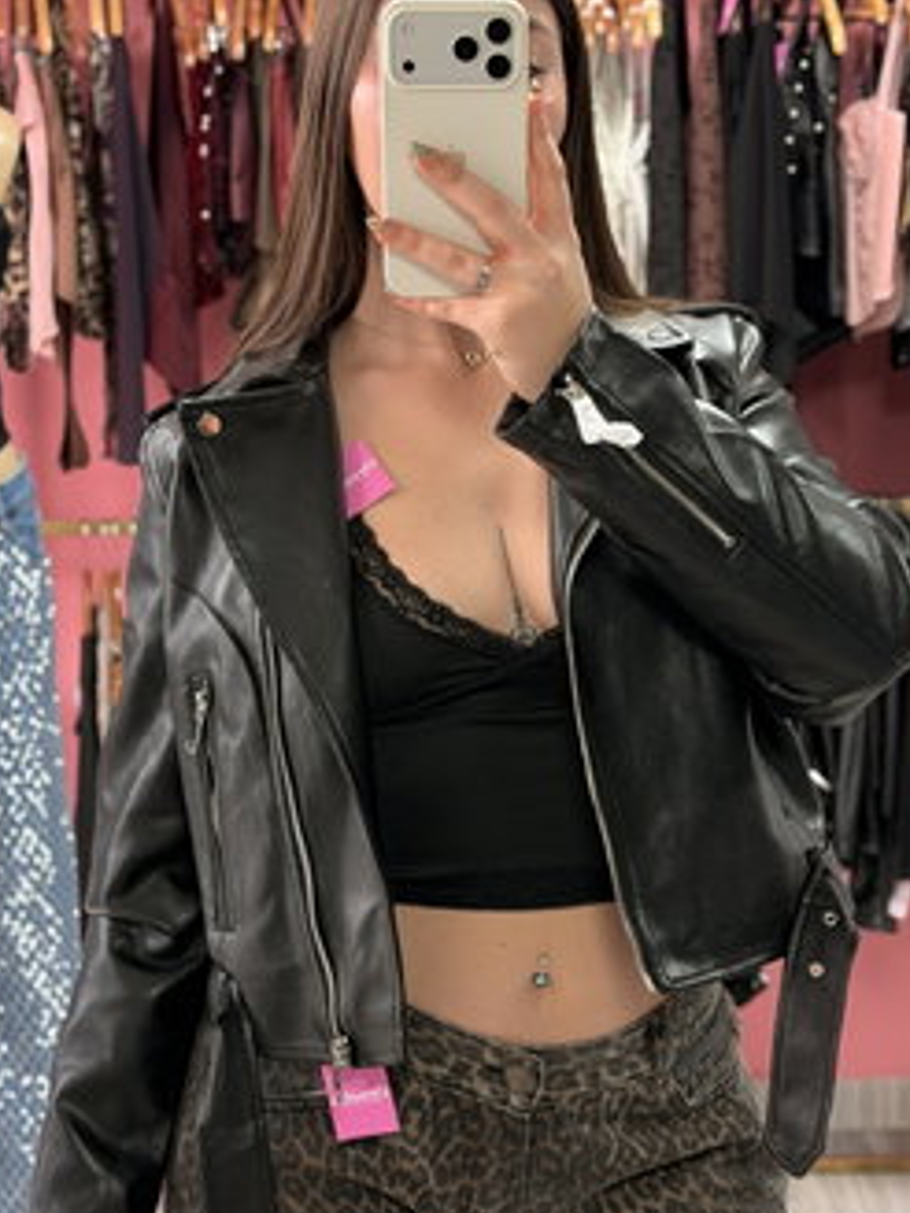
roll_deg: +1.2
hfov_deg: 18.9
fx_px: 2734
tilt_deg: -12.0
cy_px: 656
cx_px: 507
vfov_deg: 25.0
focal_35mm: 78
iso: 125
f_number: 1.78
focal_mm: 6.76
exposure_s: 1/60
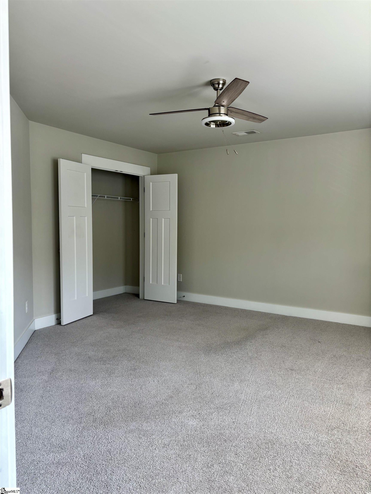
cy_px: 247
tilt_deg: -2.9
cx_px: 186
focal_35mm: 26
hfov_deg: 53.1
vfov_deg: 67.3
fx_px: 372
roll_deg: -0.6
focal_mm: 5.96
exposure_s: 1/121
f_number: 1.6
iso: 50
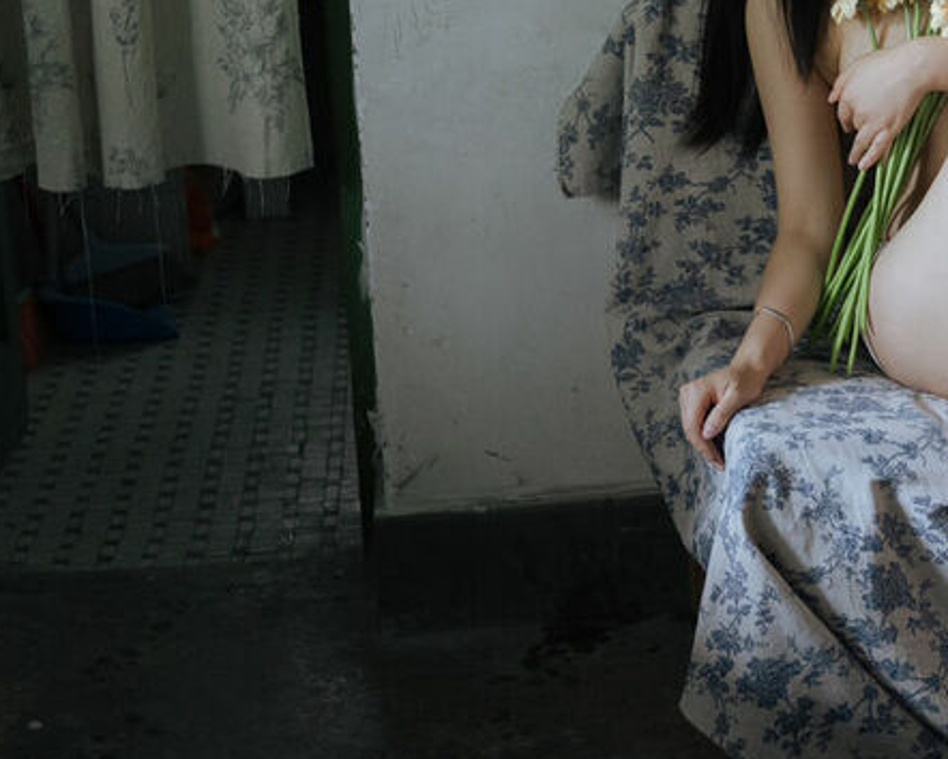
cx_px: 650
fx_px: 2189
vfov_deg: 19.6
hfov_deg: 24.3
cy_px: 232
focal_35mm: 78
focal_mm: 35
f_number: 2.8
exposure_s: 1/60
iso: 1000
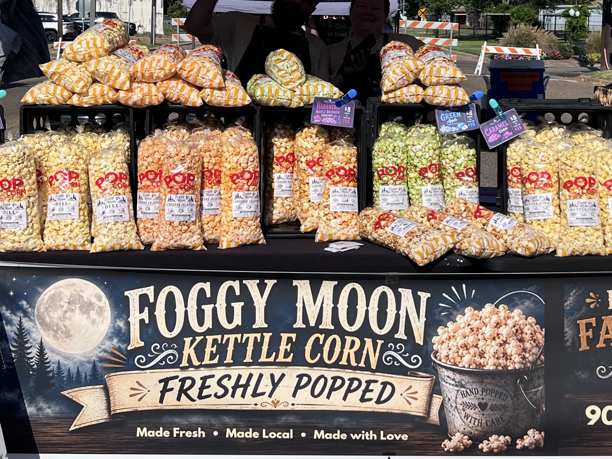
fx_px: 1026
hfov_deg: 33.2
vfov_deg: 24.9
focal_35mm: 58
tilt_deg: -4.7
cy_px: 103
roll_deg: -1.1
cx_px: 334
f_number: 1.5
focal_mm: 5.7
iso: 50
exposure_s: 1/6993
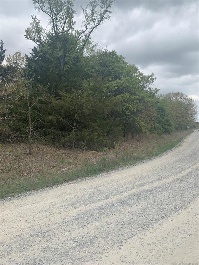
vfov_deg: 67.3
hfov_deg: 53.1
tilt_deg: -2.0
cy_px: 132
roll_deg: -1.2
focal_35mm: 26
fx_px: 199
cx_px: 100
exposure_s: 1/2114
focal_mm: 4.25
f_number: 1.8
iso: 25
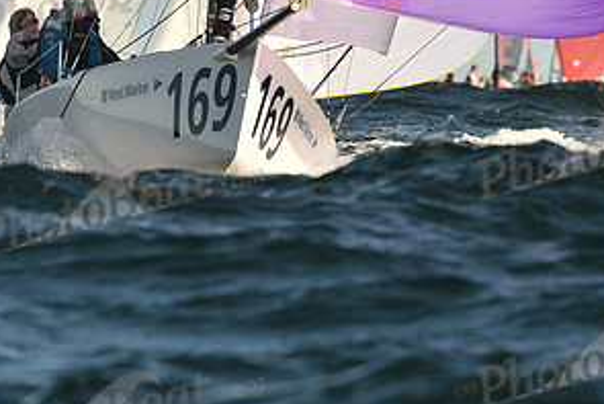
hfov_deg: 3.0
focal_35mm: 688
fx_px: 11548
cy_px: 69
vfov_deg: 2.0
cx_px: 373
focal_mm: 350
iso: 320
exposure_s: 1/1250
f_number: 7.1
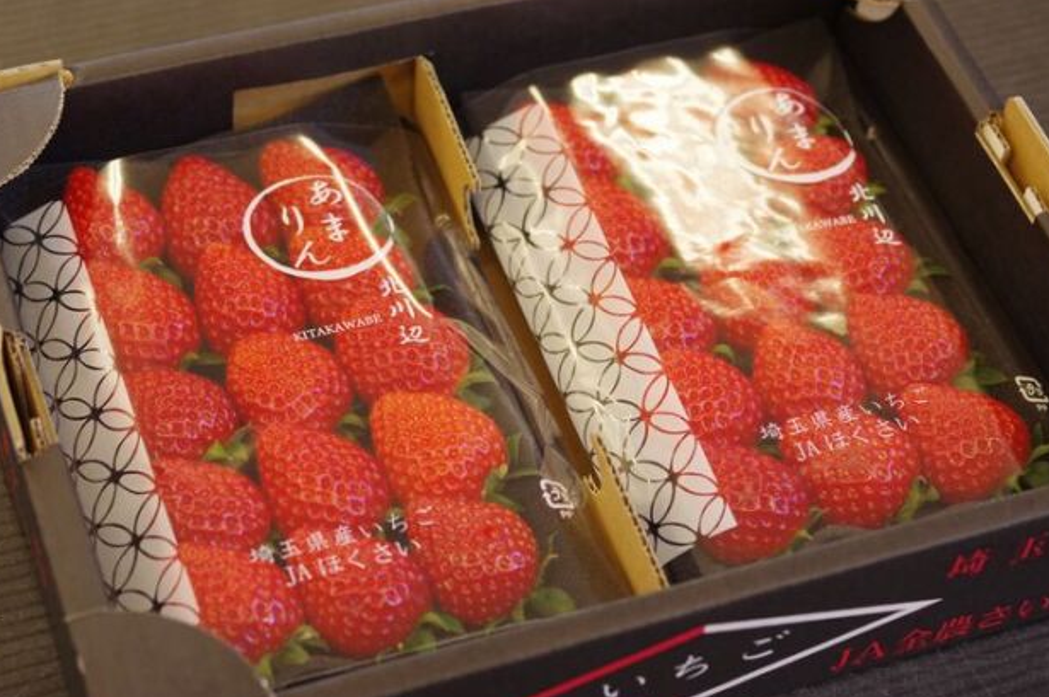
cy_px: 347
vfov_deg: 17.5
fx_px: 2271
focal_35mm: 78
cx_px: 522
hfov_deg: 26.0
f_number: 4
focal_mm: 50
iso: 1600
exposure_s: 1/100
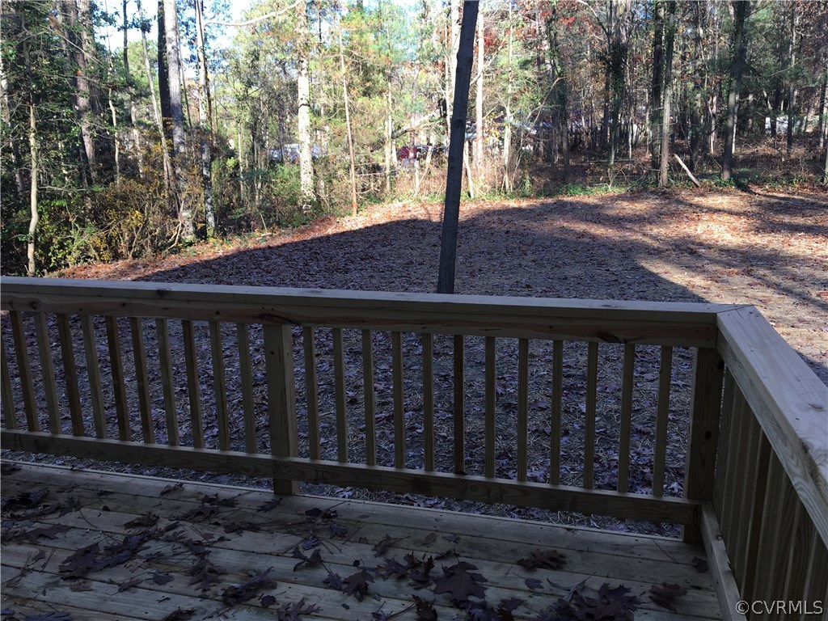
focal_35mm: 29
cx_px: 414
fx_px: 694
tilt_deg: -11.4
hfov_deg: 61.7
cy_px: 310
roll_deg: +0.6
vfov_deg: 48.2
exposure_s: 1/167
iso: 25
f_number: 2.2
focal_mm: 4.15
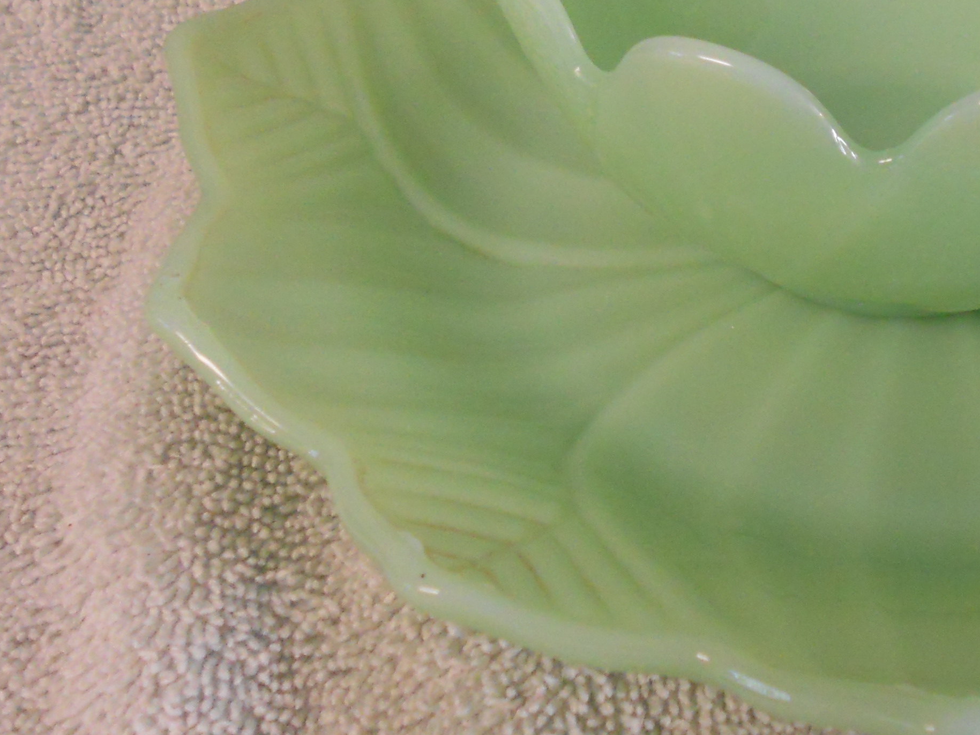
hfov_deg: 26.9
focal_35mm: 70
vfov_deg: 20.8
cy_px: 176
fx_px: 1981
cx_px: 856
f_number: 3.5
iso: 400
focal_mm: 5.8
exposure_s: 1/30
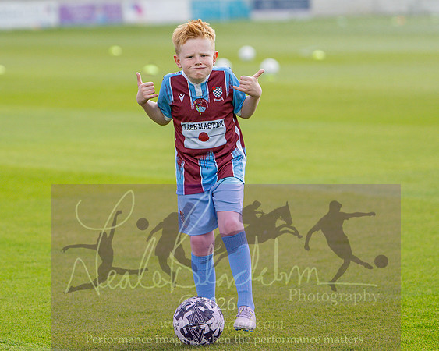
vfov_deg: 7.4
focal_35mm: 209
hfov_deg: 9.2
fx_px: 2720
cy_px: 94
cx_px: 134
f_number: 1.6
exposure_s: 1/6400
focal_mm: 85
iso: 220
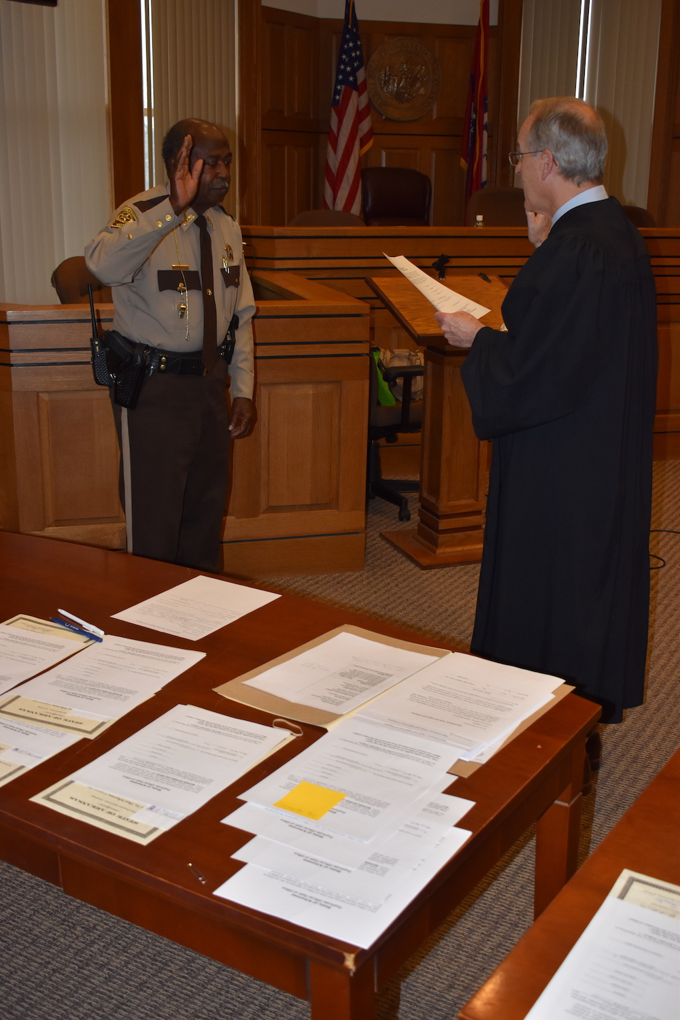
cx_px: 340
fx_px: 1147
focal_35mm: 40
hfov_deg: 33.0
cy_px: 510
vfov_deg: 47.9
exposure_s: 1/200
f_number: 5
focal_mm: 27
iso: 640
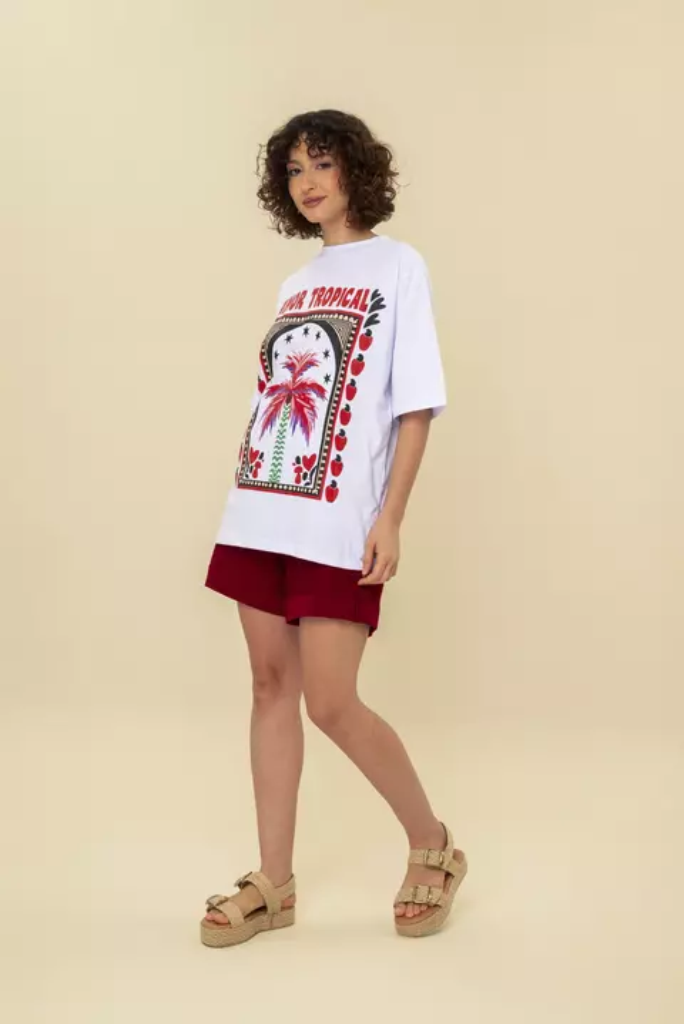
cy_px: 512
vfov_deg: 39.6
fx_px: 1424
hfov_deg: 27.0
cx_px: 342
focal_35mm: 50
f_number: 11
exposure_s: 1/160
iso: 320
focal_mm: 50
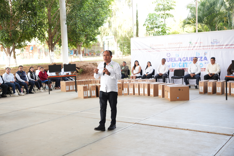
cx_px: 117
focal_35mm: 44
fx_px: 286
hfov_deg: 44.5
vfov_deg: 30.5
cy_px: 78
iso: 250
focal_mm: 29.3
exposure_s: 1/100
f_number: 3.5
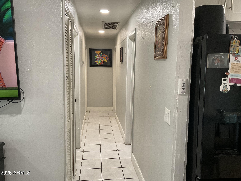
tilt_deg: -8.6
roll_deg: -1.6
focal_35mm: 29
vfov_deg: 48.2
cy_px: 90
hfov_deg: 61.7
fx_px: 202
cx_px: 120
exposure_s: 1/60
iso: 80
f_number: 1.8
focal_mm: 3
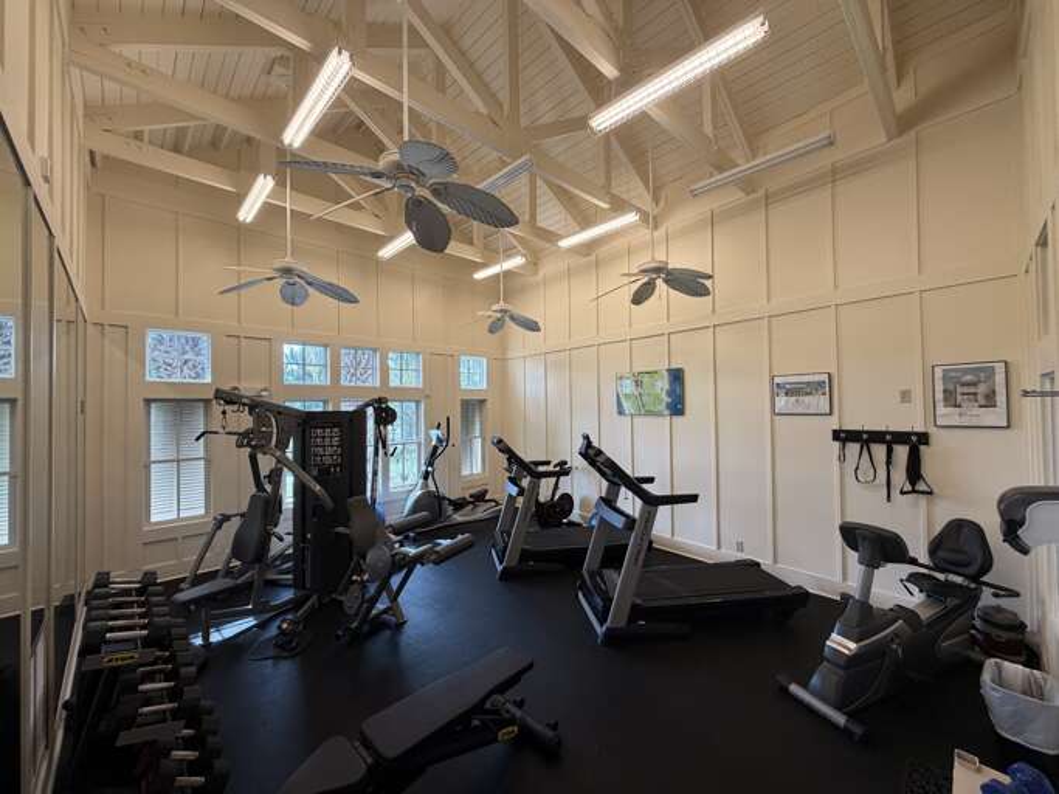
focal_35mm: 14
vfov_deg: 85.7
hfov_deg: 102.1
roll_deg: +0.8
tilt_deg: +0.9
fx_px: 428
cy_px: 397
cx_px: 530
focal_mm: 2.22
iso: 160
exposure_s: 1/120
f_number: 2.2
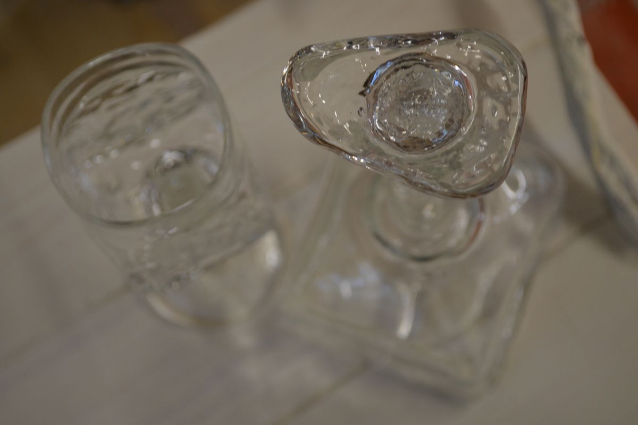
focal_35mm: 72
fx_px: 1276
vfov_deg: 18.9
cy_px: 212
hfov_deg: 28.1
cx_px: 319
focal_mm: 48
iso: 500
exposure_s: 1/60
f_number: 5.3
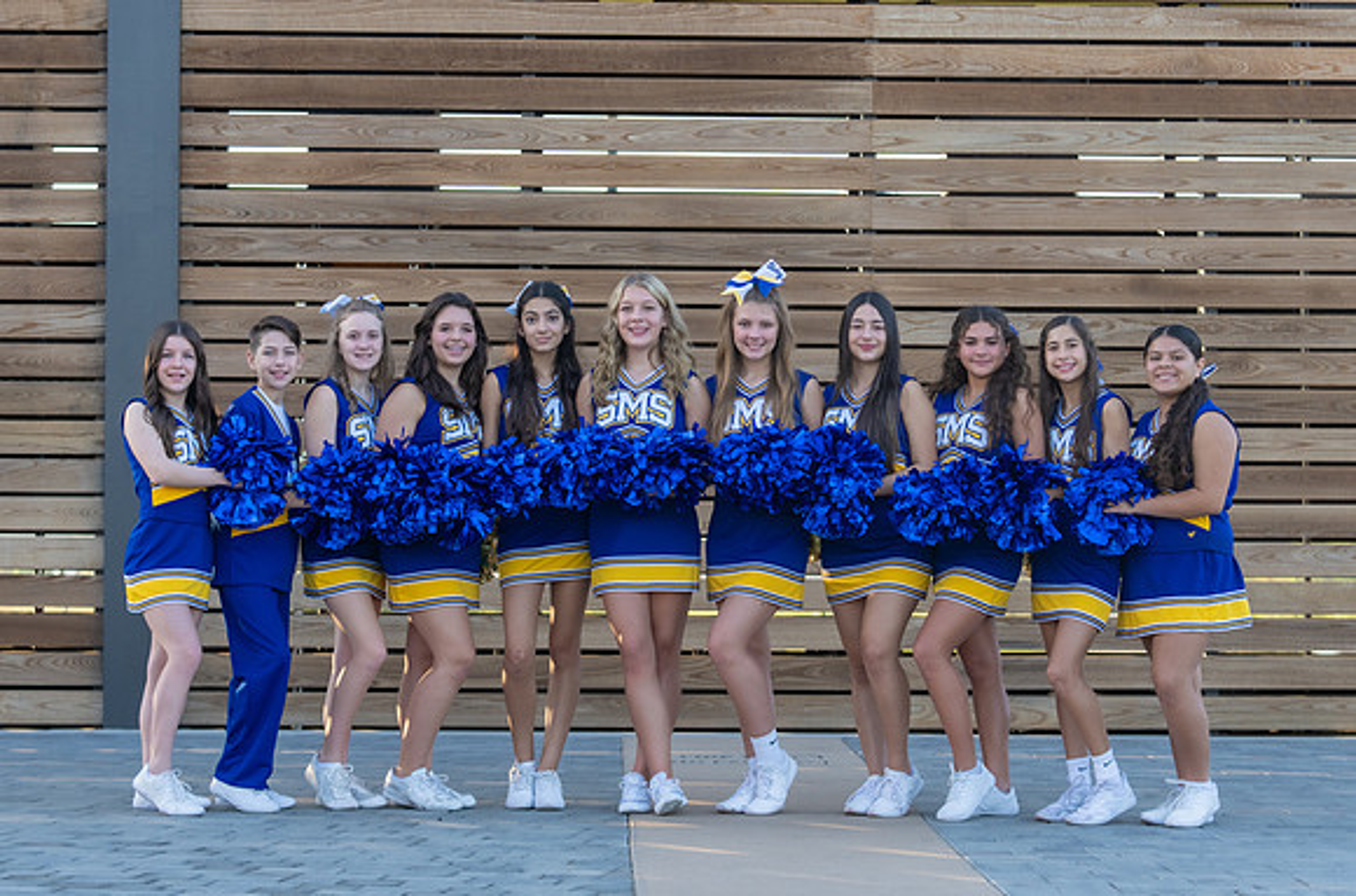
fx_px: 4011
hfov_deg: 19.2
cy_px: 455
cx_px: 704
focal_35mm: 107
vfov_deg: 12.7
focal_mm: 70
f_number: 4
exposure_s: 1/320
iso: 250
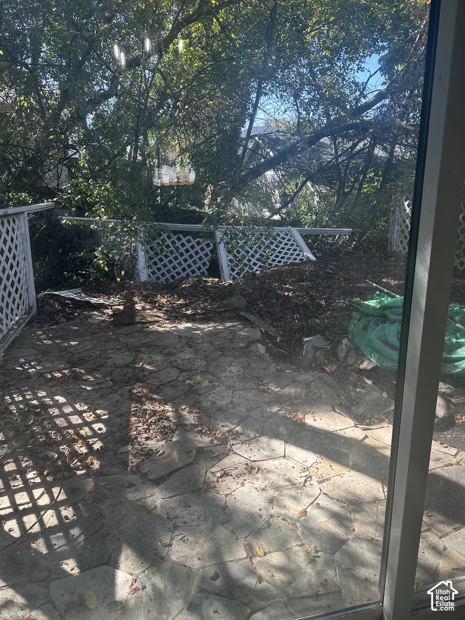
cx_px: 232
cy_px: 310
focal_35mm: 24
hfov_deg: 56.8
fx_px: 430
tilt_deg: -17.1
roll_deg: +1.8
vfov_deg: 71.6
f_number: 1.78
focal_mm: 6.86
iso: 80
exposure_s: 1/364
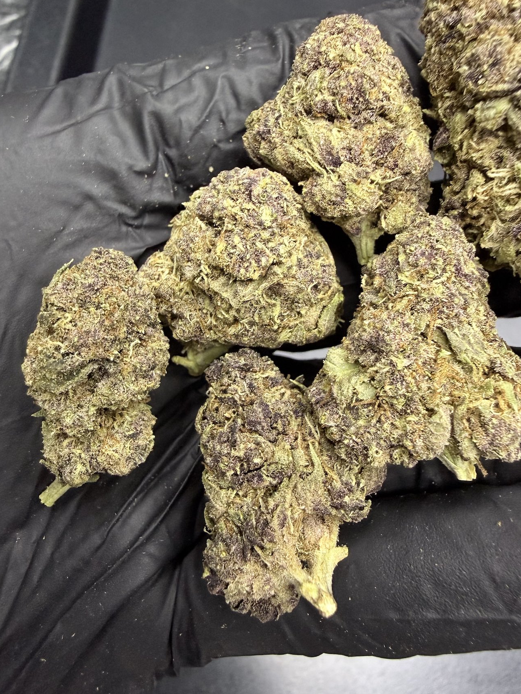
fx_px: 542
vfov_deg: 65.3
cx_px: 257
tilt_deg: -68.5
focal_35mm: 27
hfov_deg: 51.3
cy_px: 330
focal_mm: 2.22
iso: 250
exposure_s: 1/48
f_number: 2.2
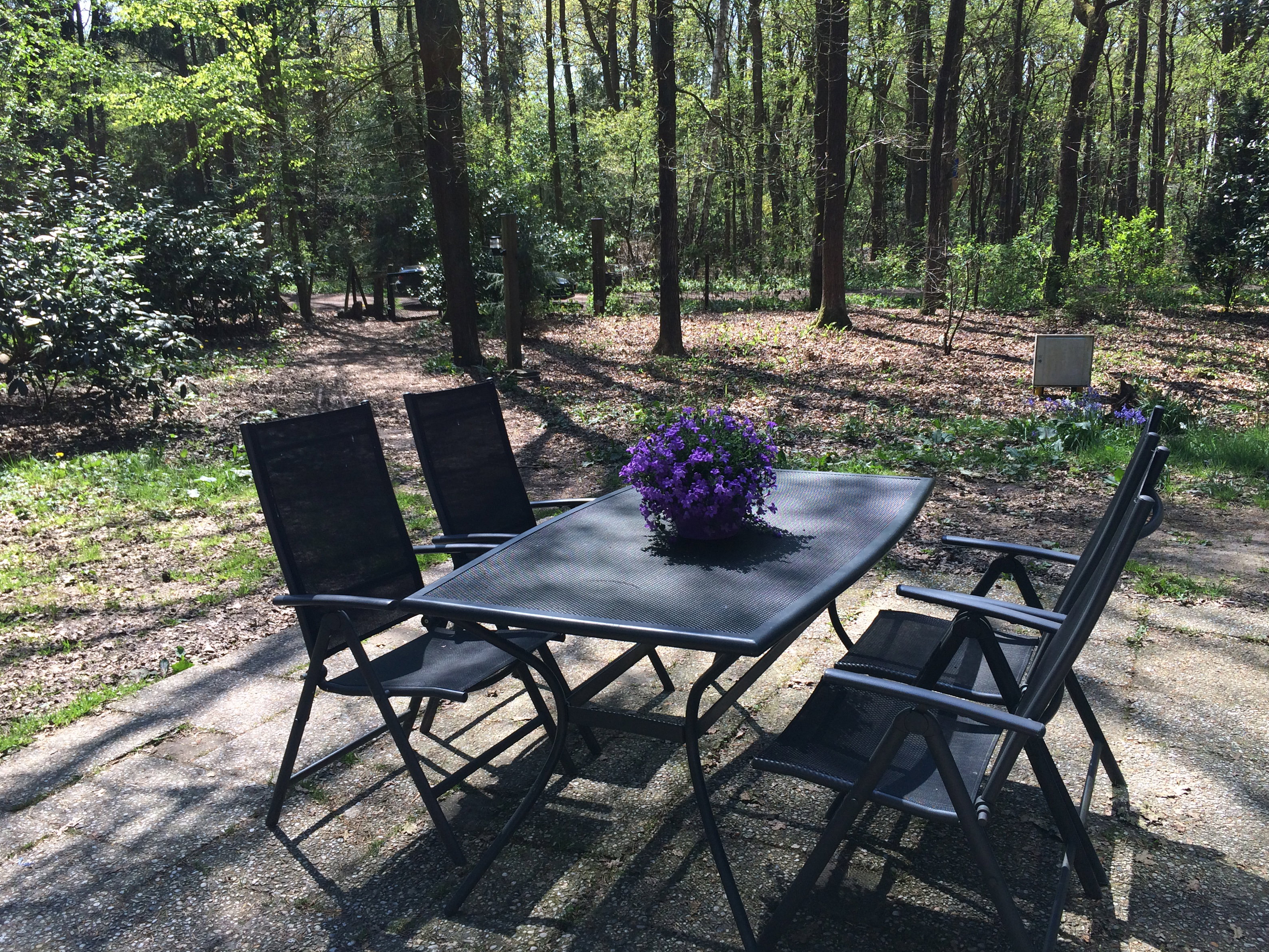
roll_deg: +1.1
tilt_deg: -10.6
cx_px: 635
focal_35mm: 30
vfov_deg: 46.8
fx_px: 1100
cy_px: 467
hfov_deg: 60.0
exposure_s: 1/720
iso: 32
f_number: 2.2
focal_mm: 4.15
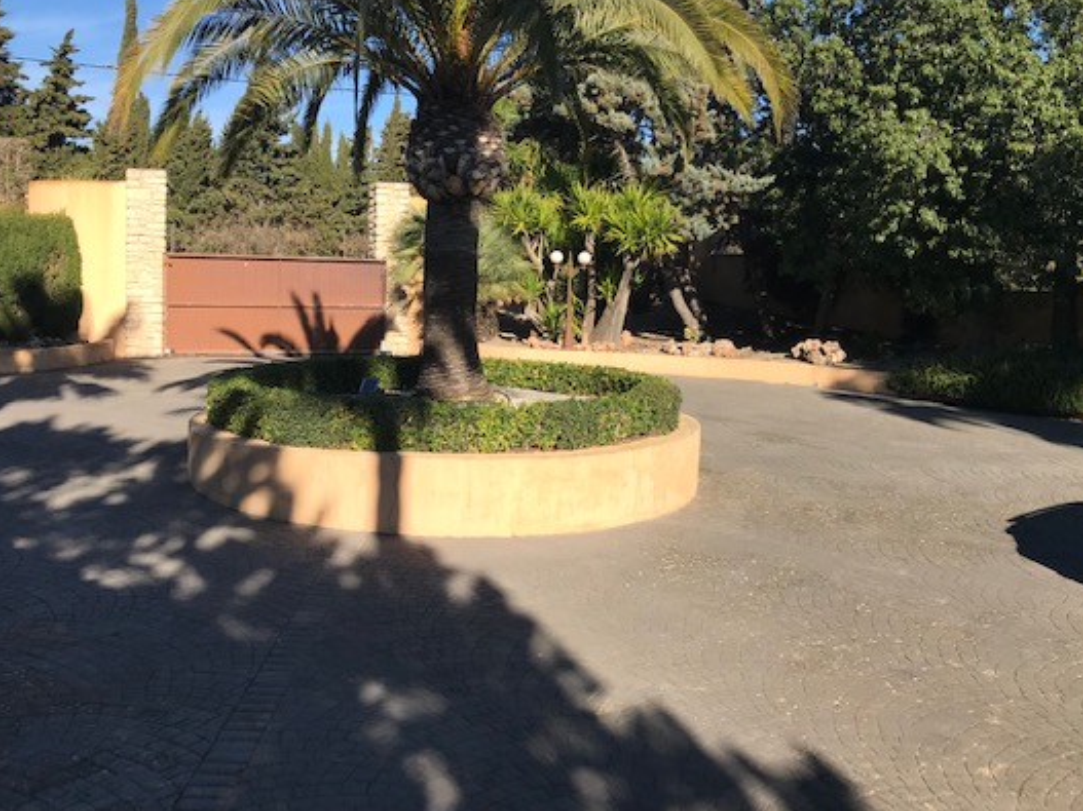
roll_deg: -2.0
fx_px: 1063
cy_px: 322
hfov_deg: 54.0
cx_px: 555
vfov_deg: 41.6
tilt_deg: -0.2
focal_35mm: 34
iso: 20
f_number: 1.8
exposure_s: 1/1808
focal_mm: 3.99
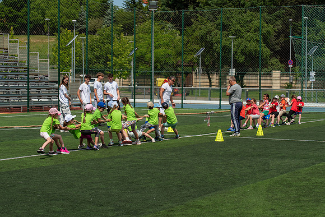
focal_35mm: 84
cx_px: 162
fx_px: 756
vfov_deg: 16.3
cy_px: 130
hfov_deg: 24.3
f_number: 5.6
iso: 320
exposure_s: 1/2000
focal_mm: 70
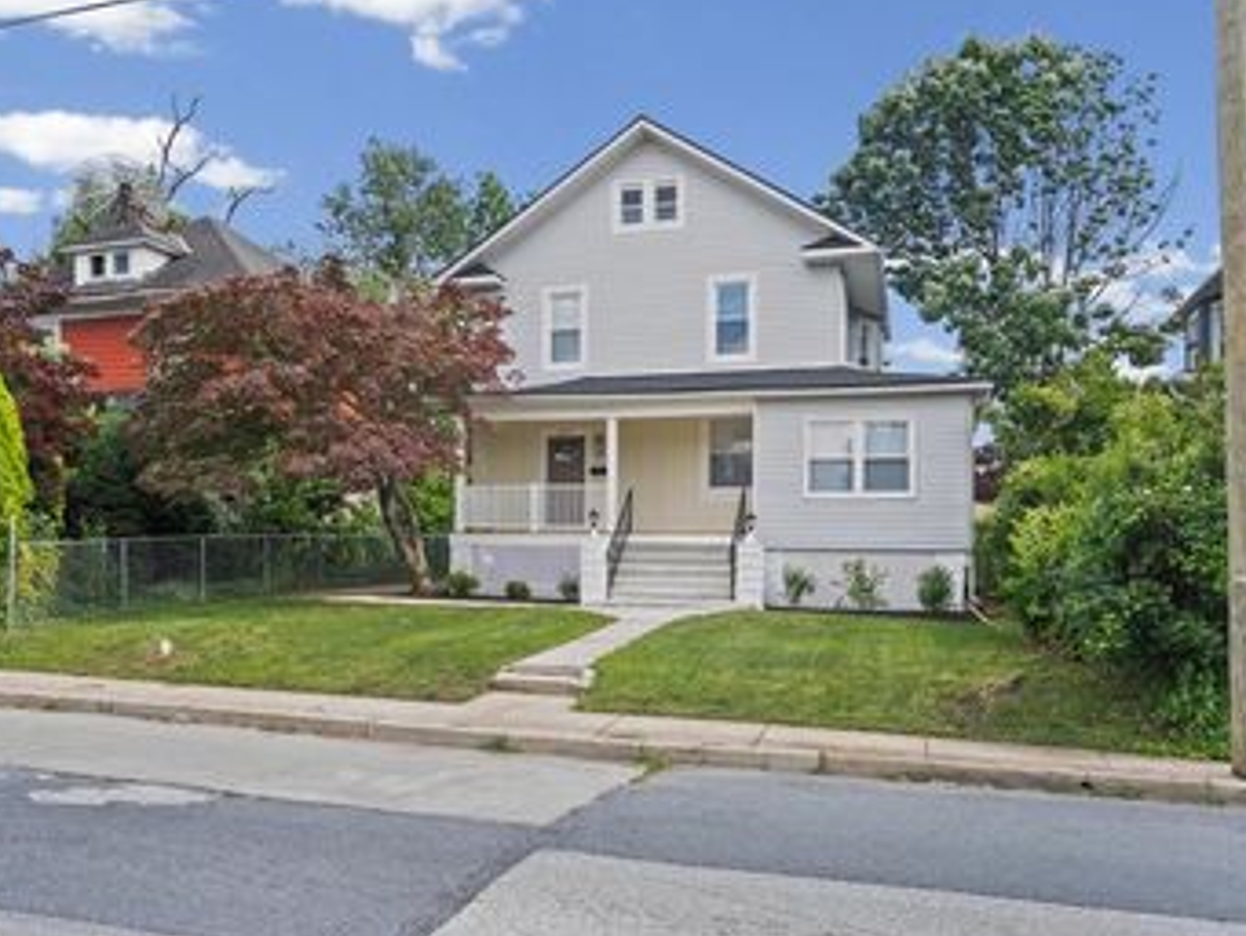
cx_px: 533
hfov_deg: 58.1
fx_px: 1116
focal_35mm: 31
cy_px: 444
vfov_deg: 45.5
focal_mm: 22
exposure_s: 1/40
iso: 250
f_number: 8
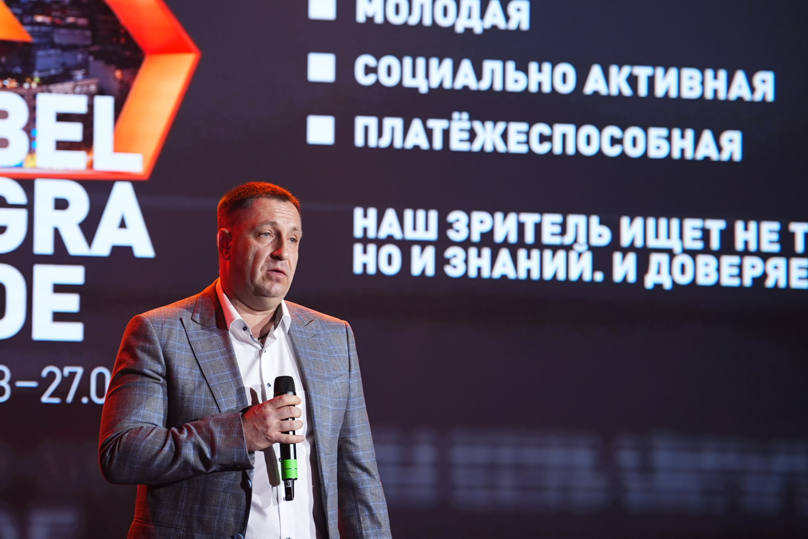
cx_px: 304
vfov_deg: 6.4
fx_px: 4826
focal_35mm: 215
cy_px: 195
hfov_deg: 9.6
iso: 500
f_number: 2.8
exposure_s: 1/200
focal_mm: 138
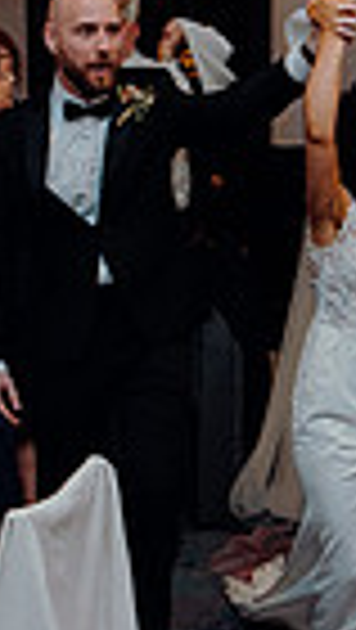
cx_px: 329
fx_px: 1741
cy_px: 367
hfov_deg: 11.6
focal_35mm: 104
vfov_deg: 20.5
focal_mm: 24
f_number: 3.5
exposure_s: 1/160
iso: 2500
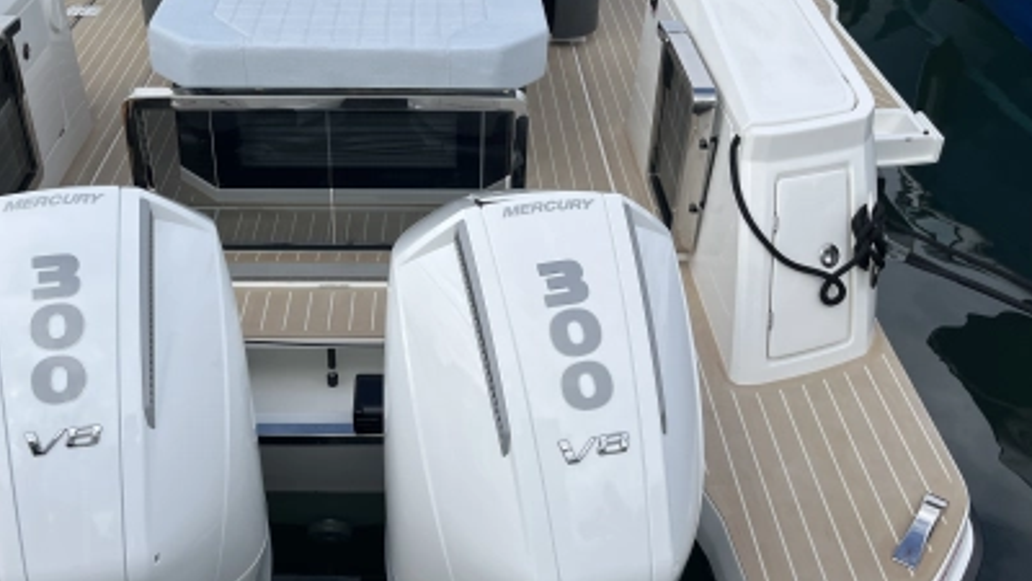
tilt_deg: -31.2
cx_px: 439
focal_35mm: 39
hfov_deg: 51.4
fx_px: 1067
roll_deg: +0.6
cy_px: 249
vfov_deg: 30.4
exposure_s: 1/3623
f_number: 1.6
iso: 50
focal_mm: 5.1
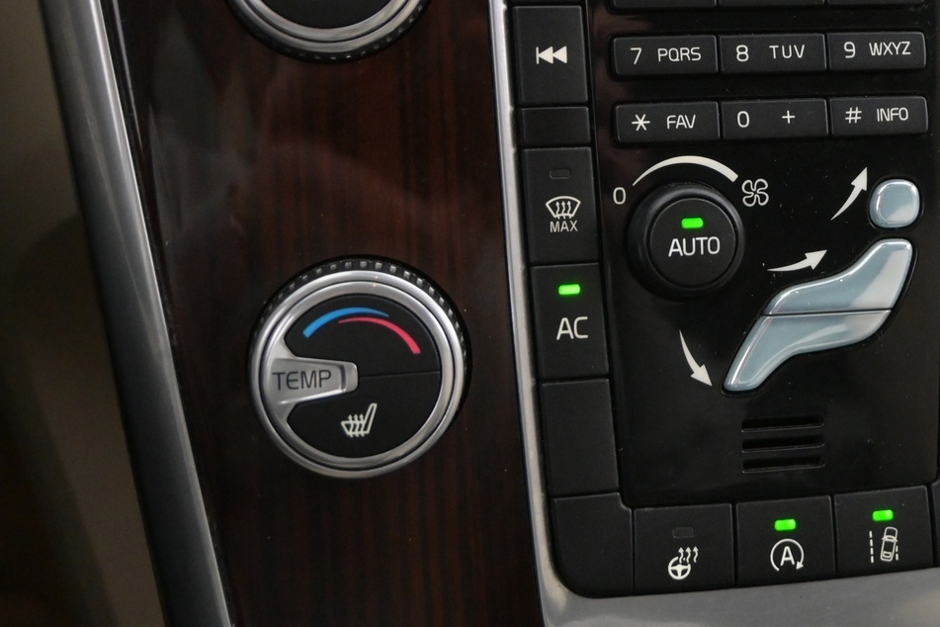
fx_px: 1667
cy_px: 144
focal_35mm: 64
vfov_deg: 21.1
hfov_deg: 30.6
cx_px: 773
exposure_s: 1/40
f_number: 4.2
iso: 3200
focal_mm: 25
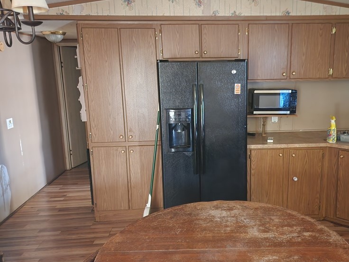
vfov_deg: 44.2
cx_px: 212
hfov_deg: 56.3
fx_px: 323
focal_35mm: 32
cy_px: 136
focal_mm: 6.4
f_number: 1.8
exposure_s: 1/9.99
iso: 640
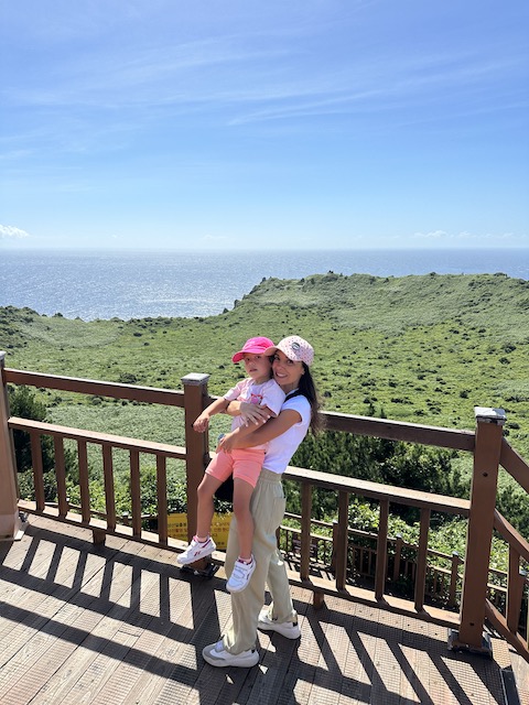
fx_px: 489
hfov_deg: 56.8
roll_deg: -0.5
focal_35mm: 24
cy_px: 352
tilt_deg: -9.3
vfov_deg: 71.6
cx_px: 264
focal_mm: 6.86
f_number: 1.78
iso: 80
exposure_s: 1/6211
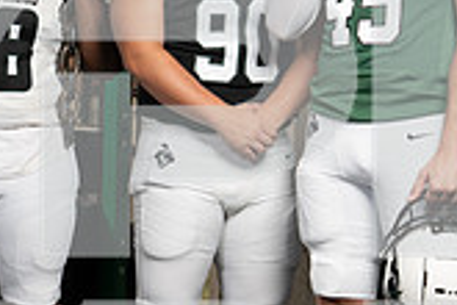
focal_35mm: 130
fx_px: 1650
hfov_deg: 15.4
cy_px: 112
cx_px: -14
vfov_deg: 10.5
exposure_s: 1/250
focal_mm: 37
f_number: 8
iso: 400
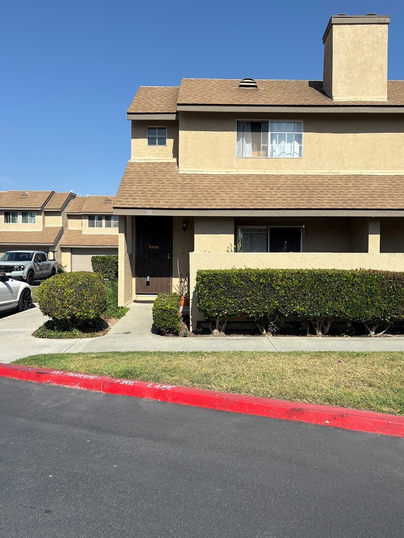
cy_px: 274
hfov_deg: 51.4
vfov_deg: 65.3
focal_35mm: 27
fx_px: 420
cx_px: 207
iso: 50
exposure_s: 1/3831
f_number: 1.6
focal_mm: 5.96
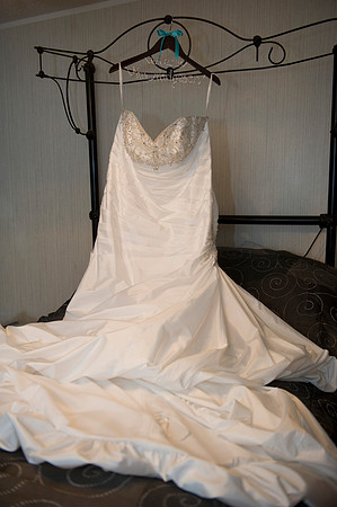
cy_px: 254
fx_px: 493
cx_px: 168
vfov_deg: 54.5
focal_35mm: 35
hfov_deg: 37.8
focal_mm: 35
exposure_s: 1/100
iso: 640
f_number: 3.2
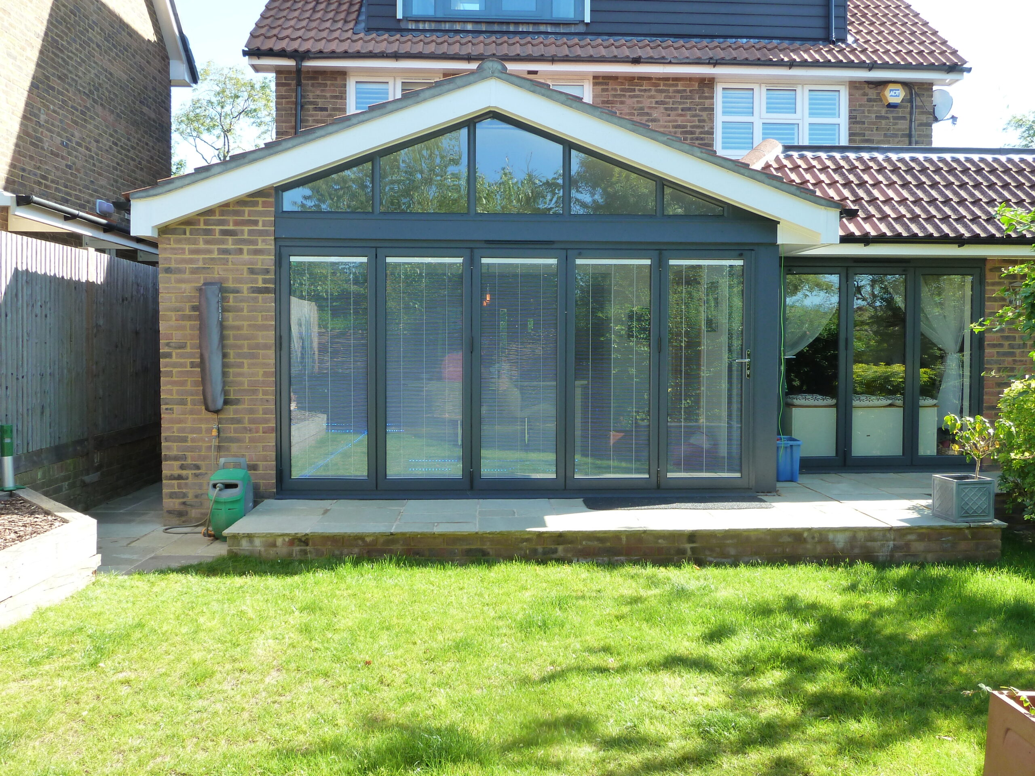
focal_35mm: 29
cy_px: 388
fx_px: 867
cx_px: 518
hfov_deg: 61.7
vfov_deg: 48.2
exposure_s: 1/125
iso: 125
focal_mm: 4.7
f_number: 4
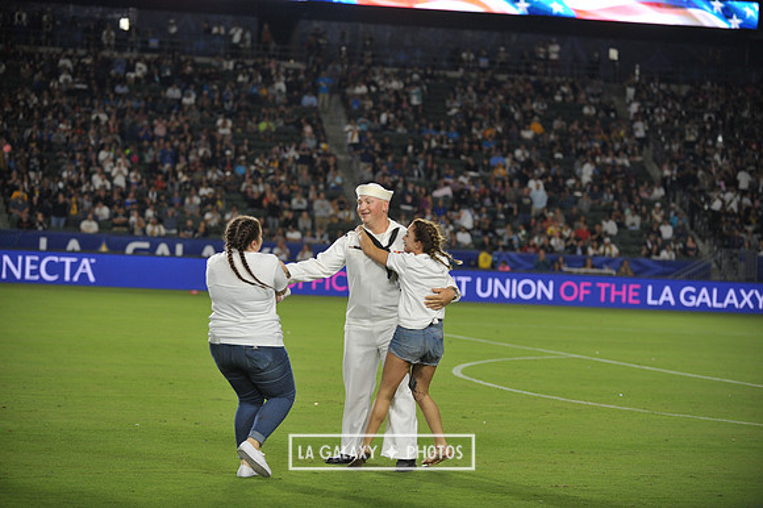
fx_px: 2161
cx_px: 382
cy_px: 254
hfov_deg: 20.0
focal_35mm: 102
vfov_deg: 13.4
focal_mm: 102
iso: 1250
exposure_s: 1/1000
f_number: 2.8
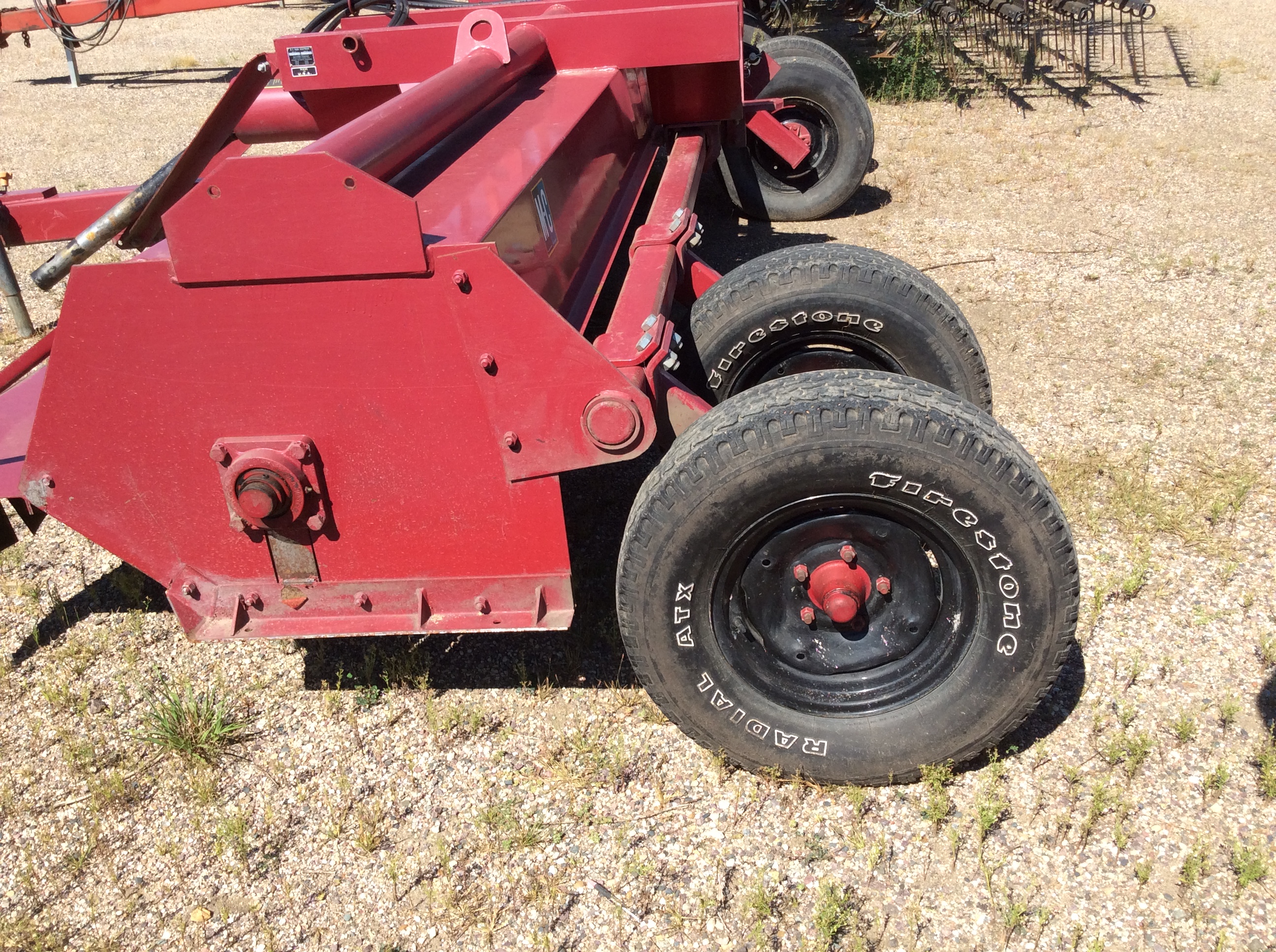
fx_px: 1178
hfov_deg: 56.9
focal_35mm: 32
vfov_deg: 44.1
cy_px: 476
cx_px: 638
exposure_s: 1/1079
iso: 32
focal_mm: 3.3
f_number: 2.4
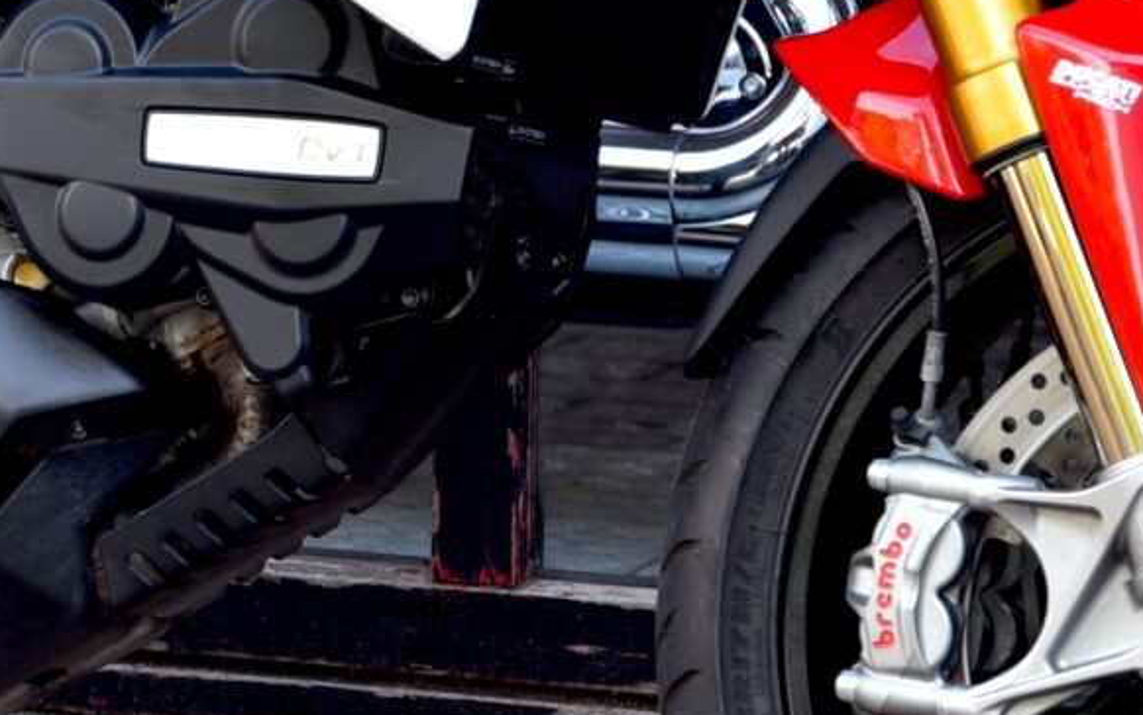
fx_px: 9783
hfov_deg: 6.6
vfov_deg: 4.2
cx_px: -165
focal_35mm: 314
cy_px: -140
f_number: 4.5
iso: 200
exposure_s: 1/80
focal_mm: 70
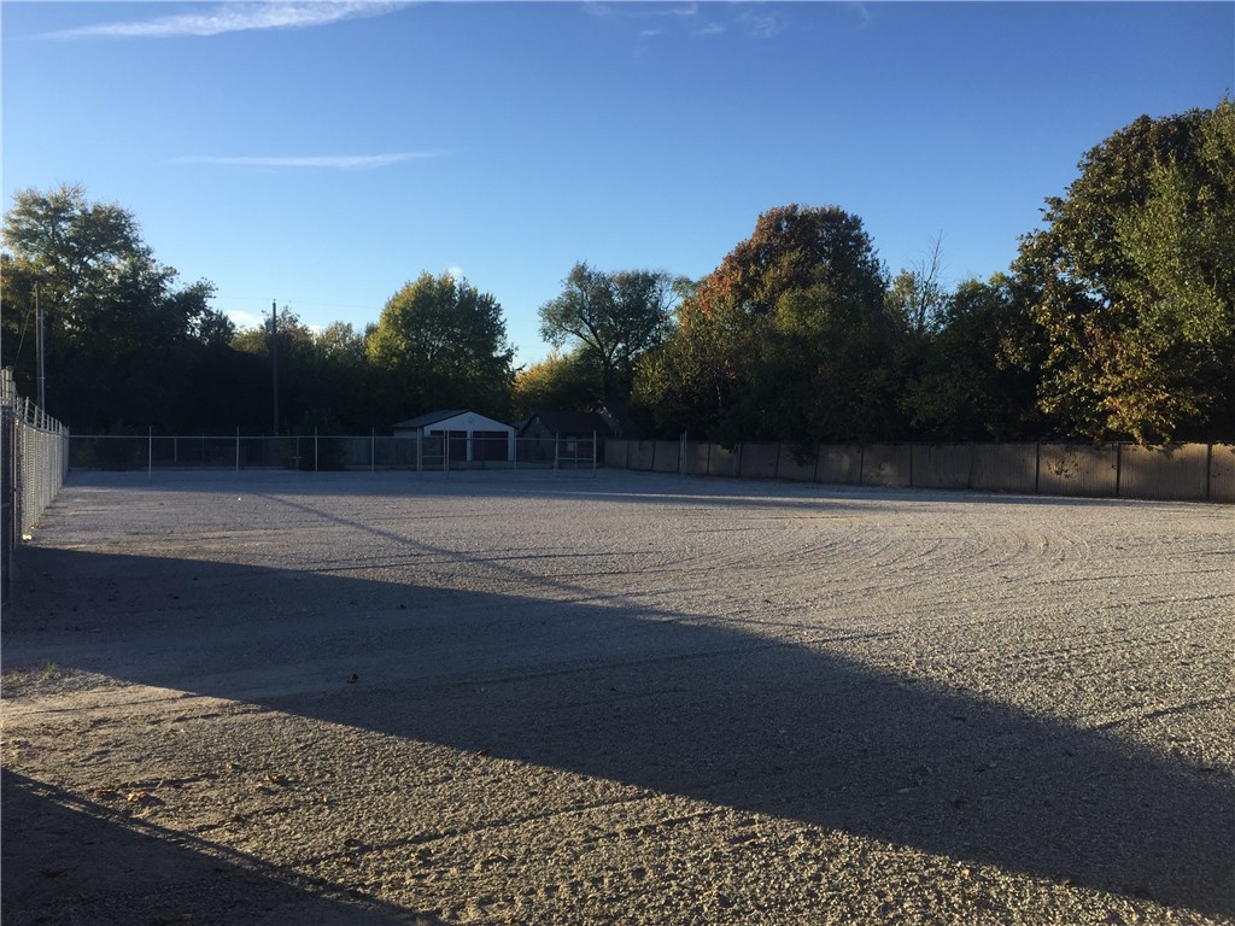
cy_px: 463
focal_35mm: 29
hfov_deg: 61.7
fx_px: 1035
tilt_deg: +0.8
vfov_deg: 48.2
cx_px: 618
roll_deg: -2.4
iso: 32
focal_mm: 4.15
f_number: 2.2
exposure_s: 1/1099
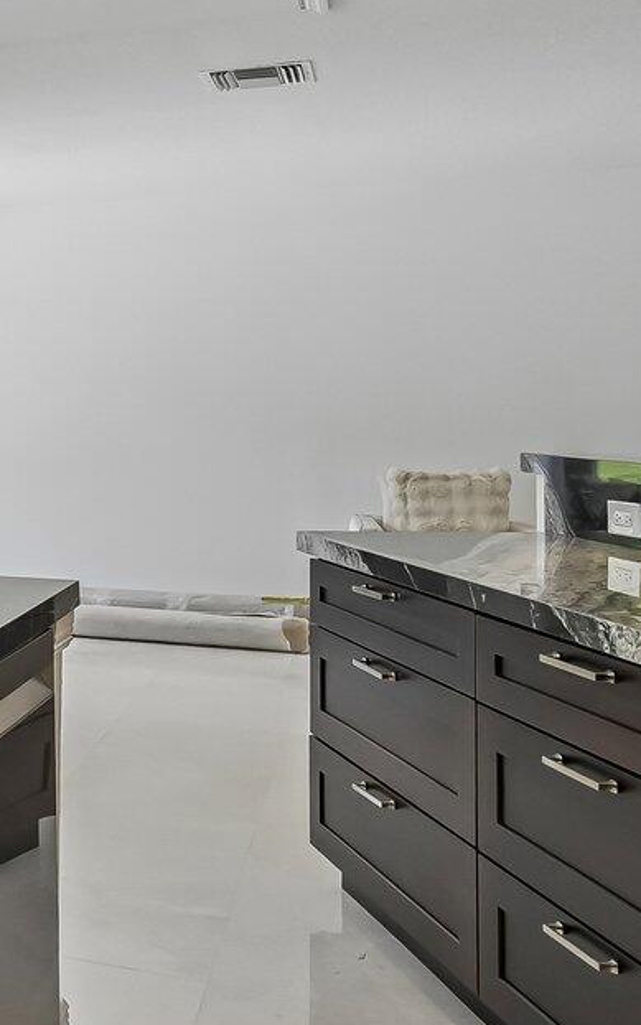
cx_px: -290
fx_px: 1313
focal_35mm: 47
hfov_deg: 22.9
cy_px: 454
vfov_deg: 42.6
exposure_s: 1/1000
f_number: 8
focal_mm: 14
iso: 3200
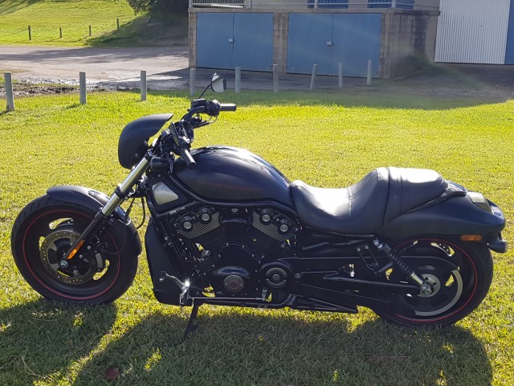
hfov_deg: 67.3
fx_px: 386
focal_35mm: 26
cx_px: 257
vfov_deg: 53.1
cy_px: 193
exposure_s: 1/1128
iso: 40
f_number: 1.7
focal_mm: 4.2
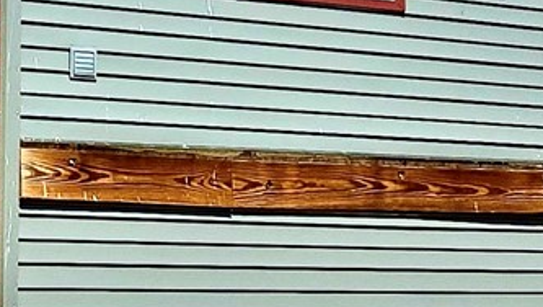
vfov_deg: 13.8
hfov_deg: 20.6
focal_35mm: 87
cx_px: -285
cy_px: 11
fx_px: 1254
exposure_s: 1/4256
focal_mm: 2.2
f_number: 2.2
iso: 50
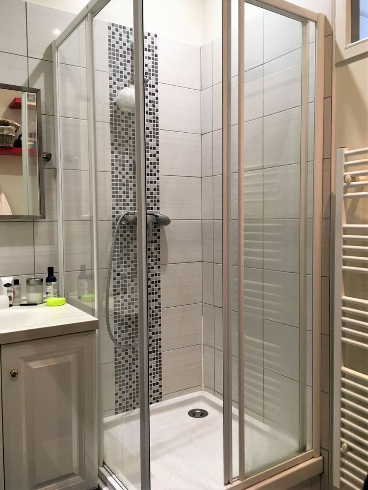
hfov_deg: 48.2
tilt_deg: -2.7
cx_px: 184
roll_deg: +1.7
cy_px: 245
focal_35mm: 29
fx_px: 411
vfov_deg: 61.7
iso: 80
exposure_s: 1/33
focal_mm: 4.15
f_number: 2.2
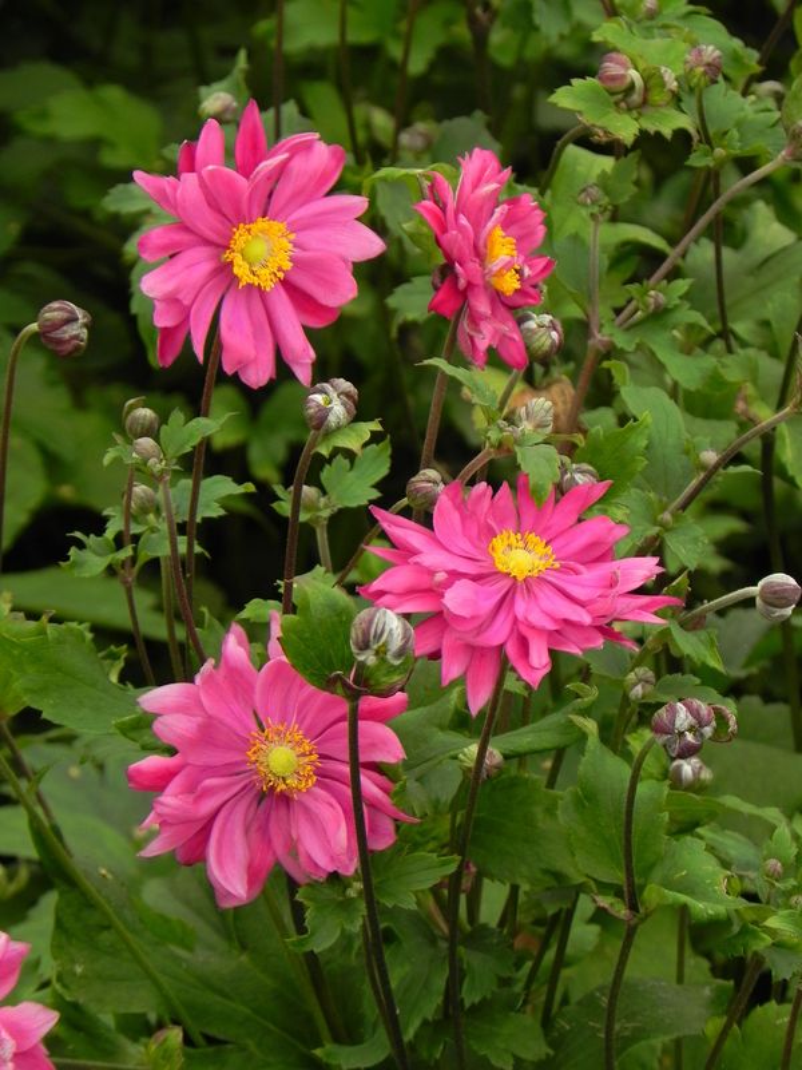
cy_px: 535
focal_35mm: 247
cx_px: 401
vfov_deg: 8.0
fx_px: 7630
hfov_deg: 6.0
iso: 160
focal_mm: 44
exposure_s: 1/250
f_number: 5
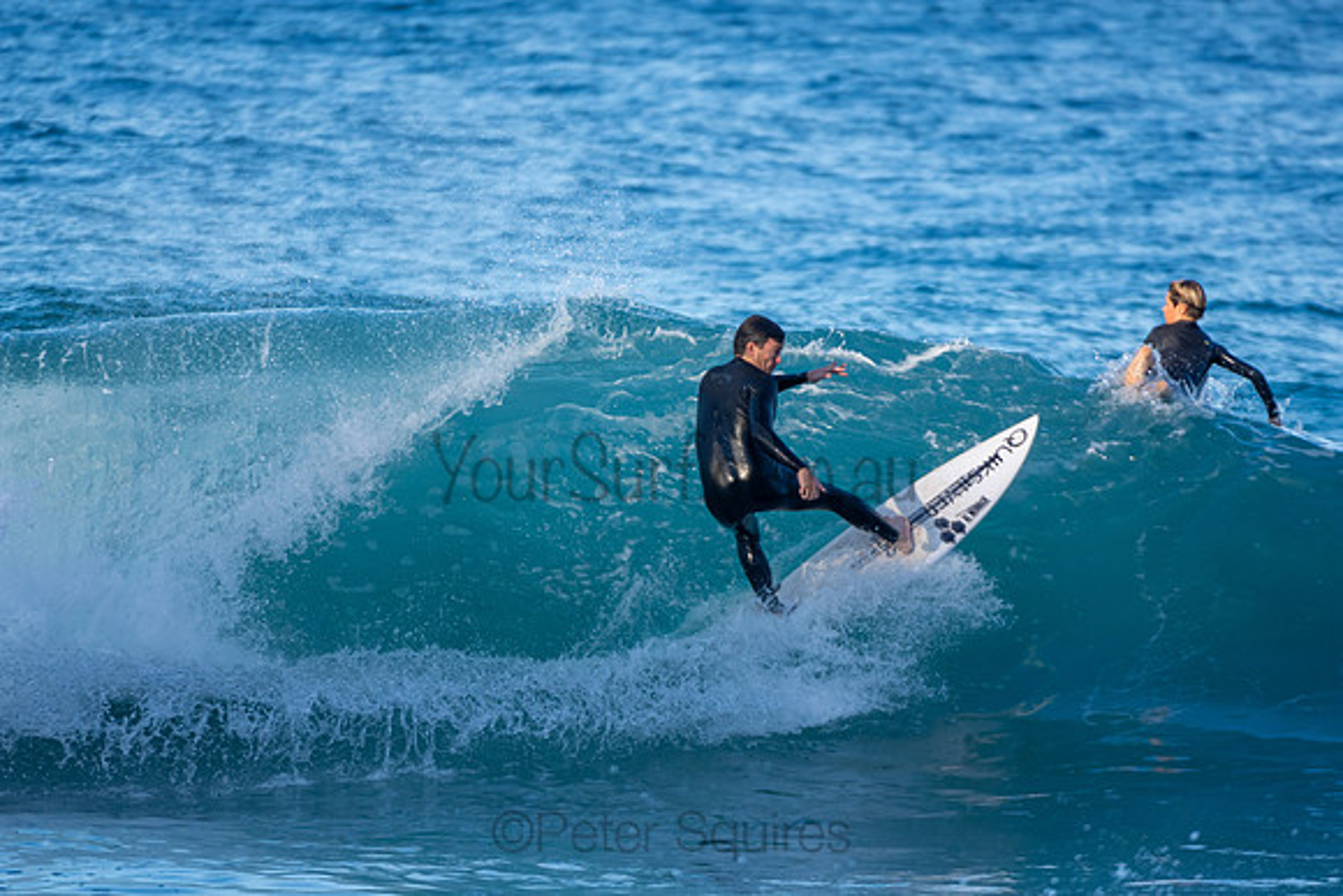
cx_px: 672
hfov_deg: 2.7
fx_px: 27984
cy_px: 448
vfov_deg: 1.8
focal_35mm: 750
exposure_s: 1/1000
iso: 360
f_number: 5.6
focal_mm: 500
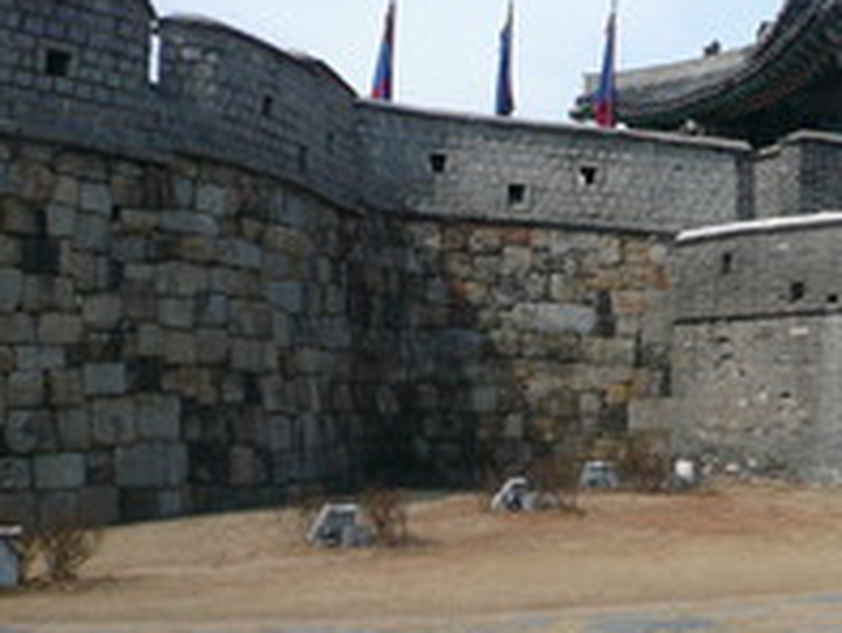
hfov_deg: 27.4
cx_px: 949
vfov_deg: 22.9
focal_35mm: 64
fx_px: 1558
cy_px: 252
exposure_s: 1/160
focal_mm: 4.6
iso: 100
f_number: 8
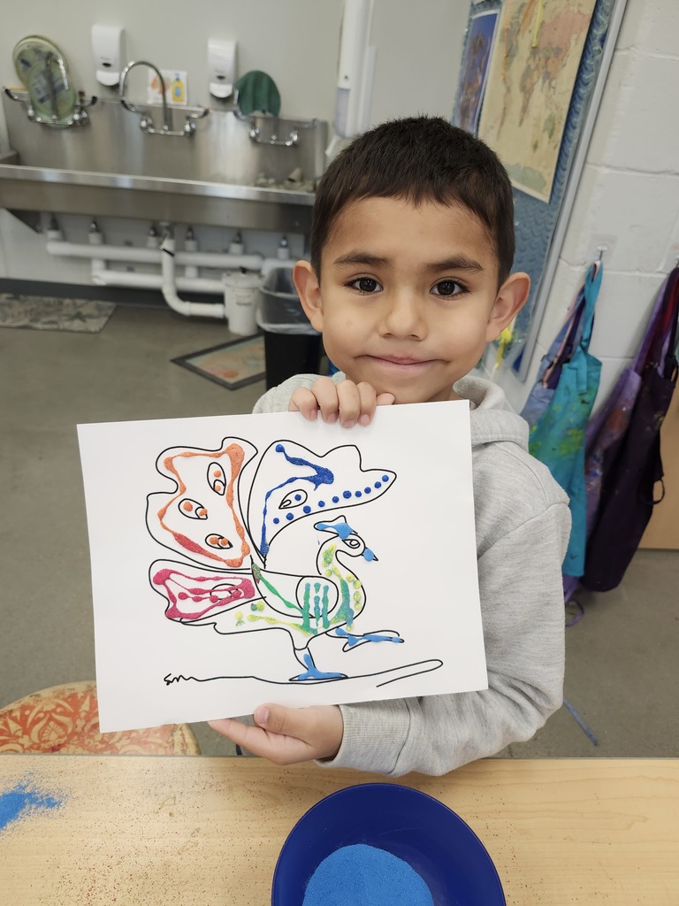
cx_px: 340
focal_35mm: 23
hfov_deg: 58.9
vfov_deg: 73.9
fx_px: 602
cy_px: 453
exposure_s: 1/120
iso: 160
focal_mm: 5.54
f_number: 1.8
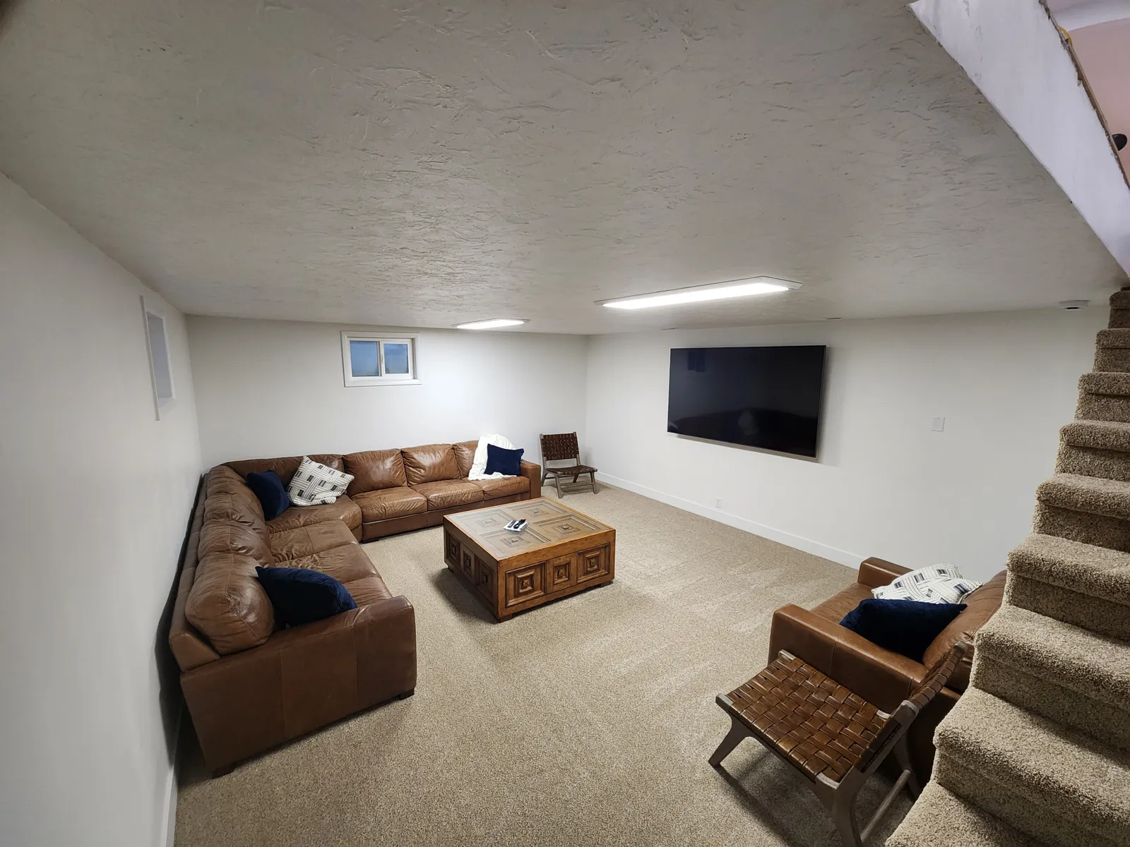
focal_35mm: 13
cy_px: 424
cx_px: 565
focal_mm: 2.2
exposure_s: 1/60
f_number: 2.2
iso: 320
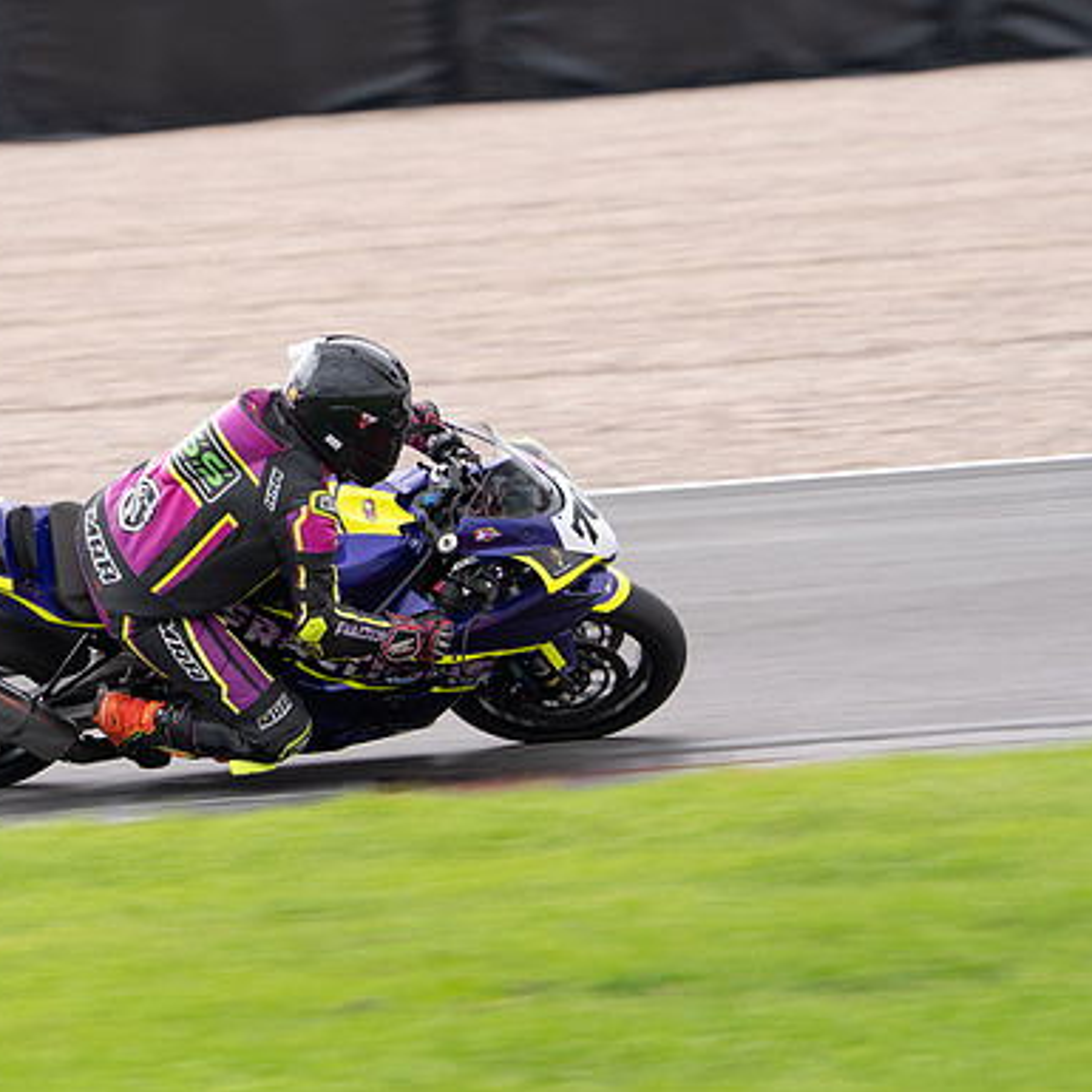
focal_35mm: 637
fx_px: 22735
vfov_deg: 2.8
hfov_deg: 2.8
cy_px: 473
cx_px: 263
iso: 320
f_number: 8
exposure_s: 1/320
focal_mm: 400
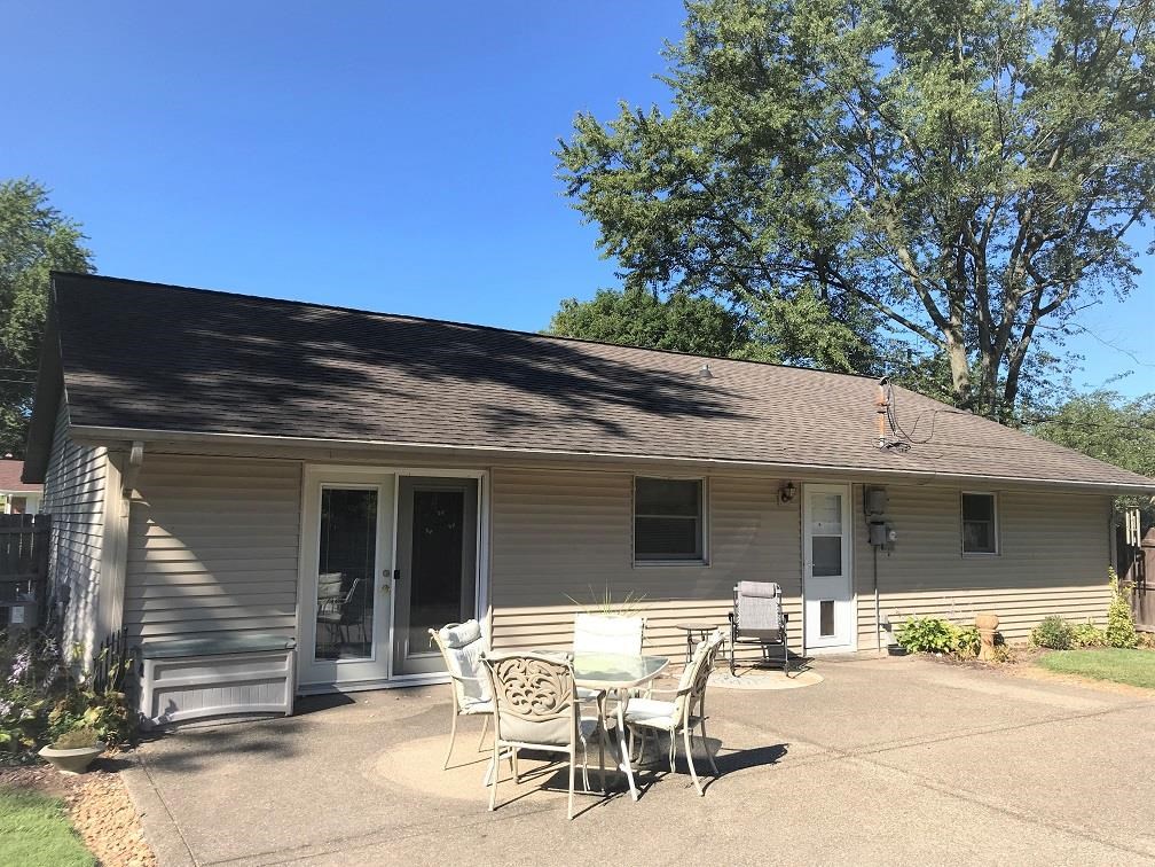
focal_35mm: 28
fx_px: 934
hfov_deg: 63.4
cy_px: 434
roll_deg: -0.4
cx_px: 578
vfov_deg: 49.7
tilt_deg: +5.8
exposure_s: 1/1451
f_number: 1.8
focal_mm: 3.99
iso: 20
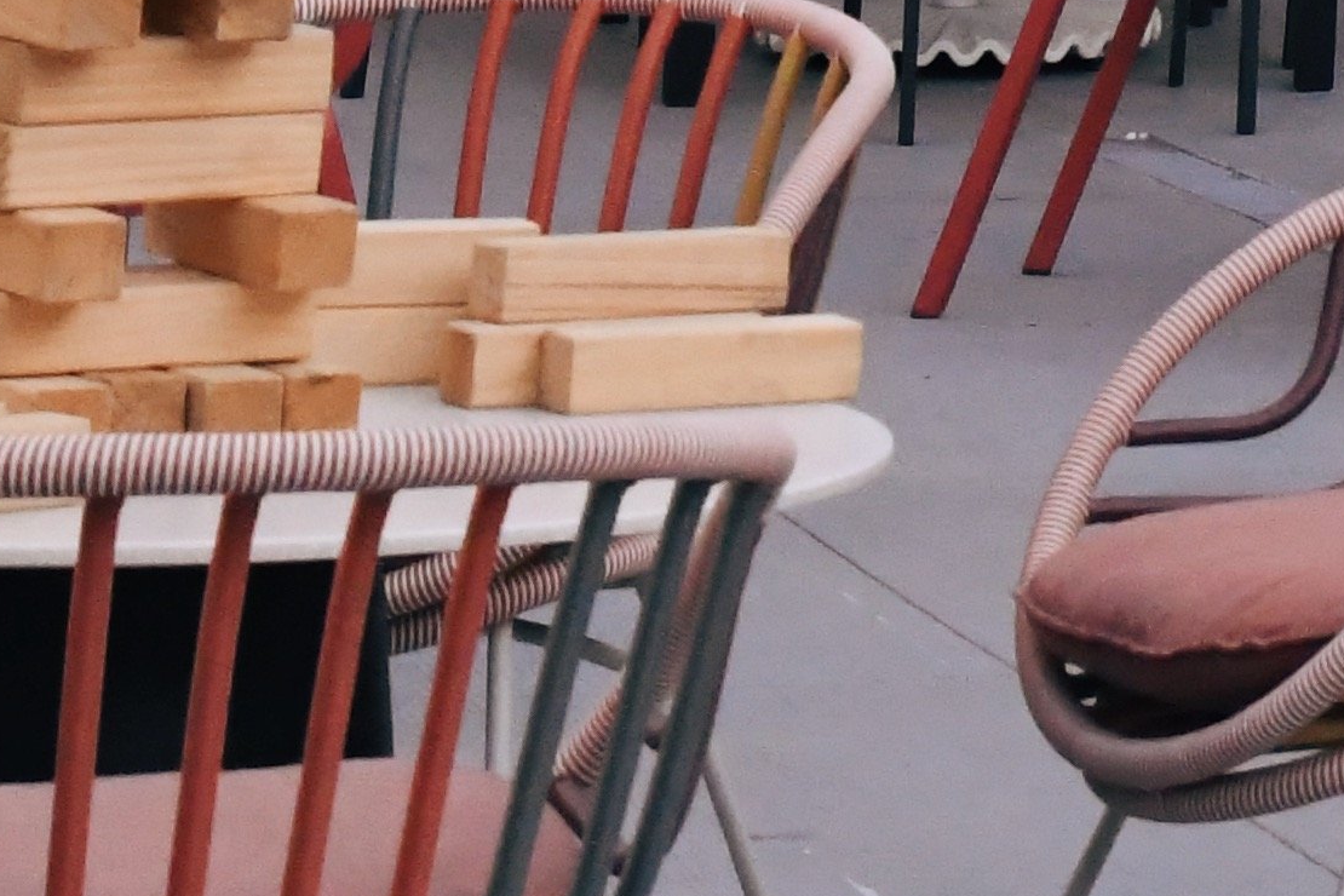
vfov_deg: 5.4
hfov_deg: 7.7
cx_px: 3781
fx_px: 8885
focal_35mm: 238
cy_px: -1866
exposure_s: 1/800
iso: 3200
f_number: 6.3
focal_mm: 32
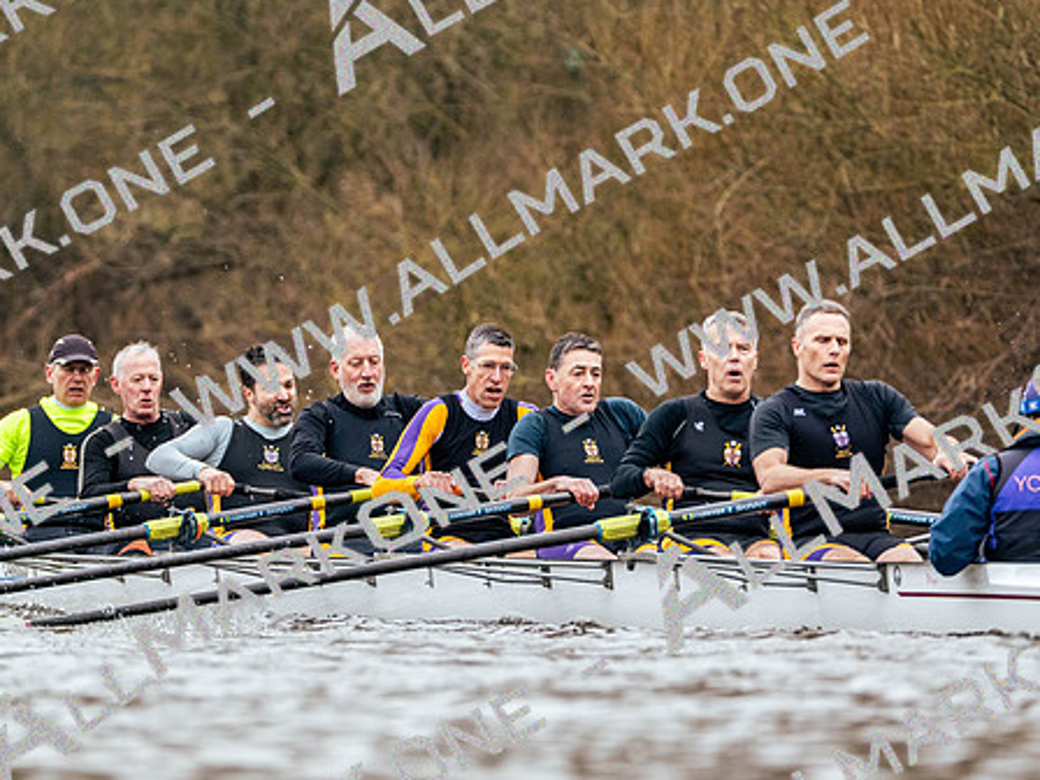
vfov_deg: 2.6
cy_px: 435
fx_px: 17185
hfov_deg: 3.5
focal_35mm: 572
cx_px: 457
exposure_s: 1/2000
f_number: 6.3
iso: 2000
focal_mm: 459
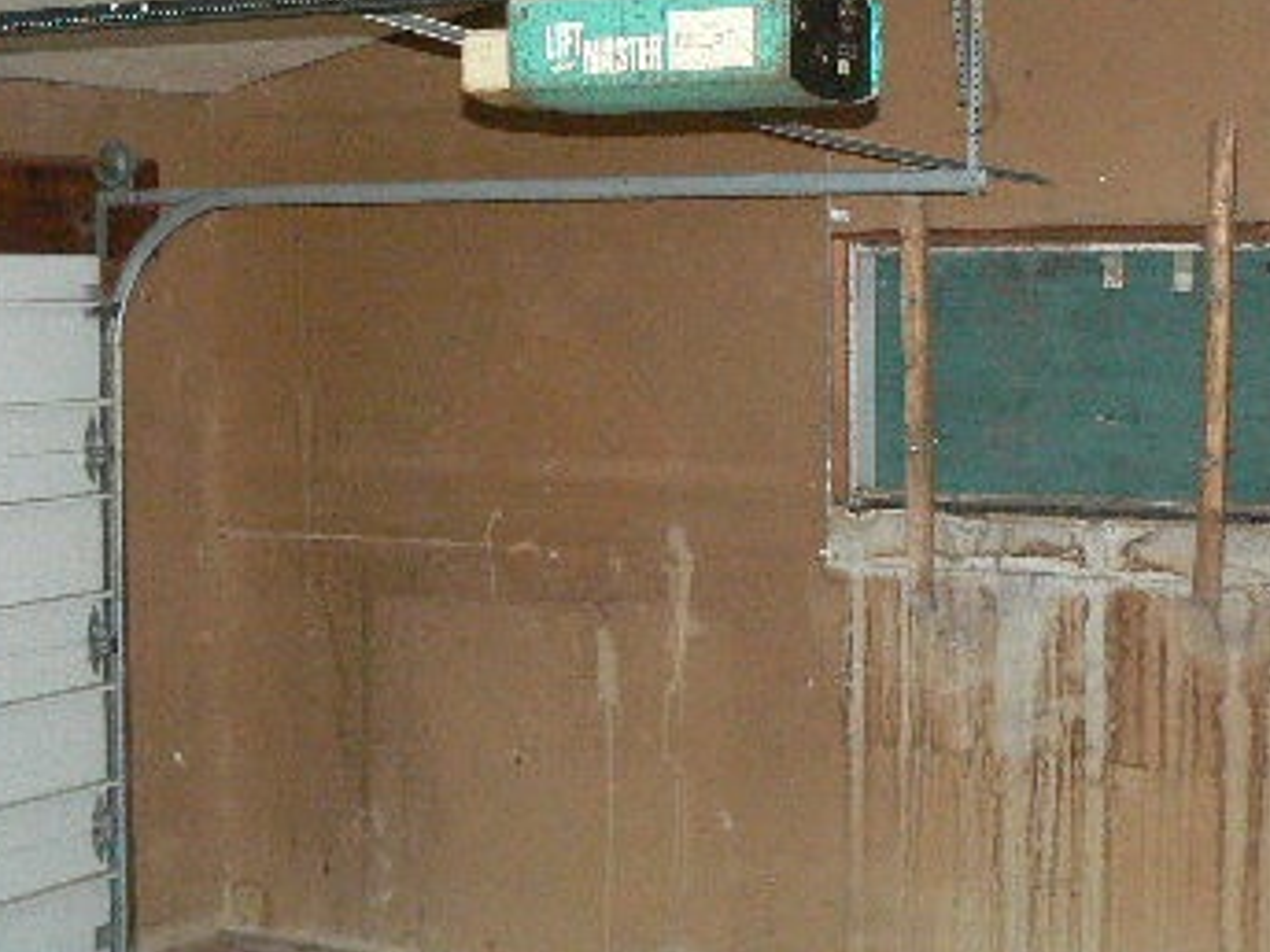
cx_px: 362
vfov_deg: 21.9
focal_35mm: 67
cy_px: 424
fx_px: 2458
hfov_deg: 28.7
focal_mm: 6
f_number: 2.8
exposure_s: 1/30
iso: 400
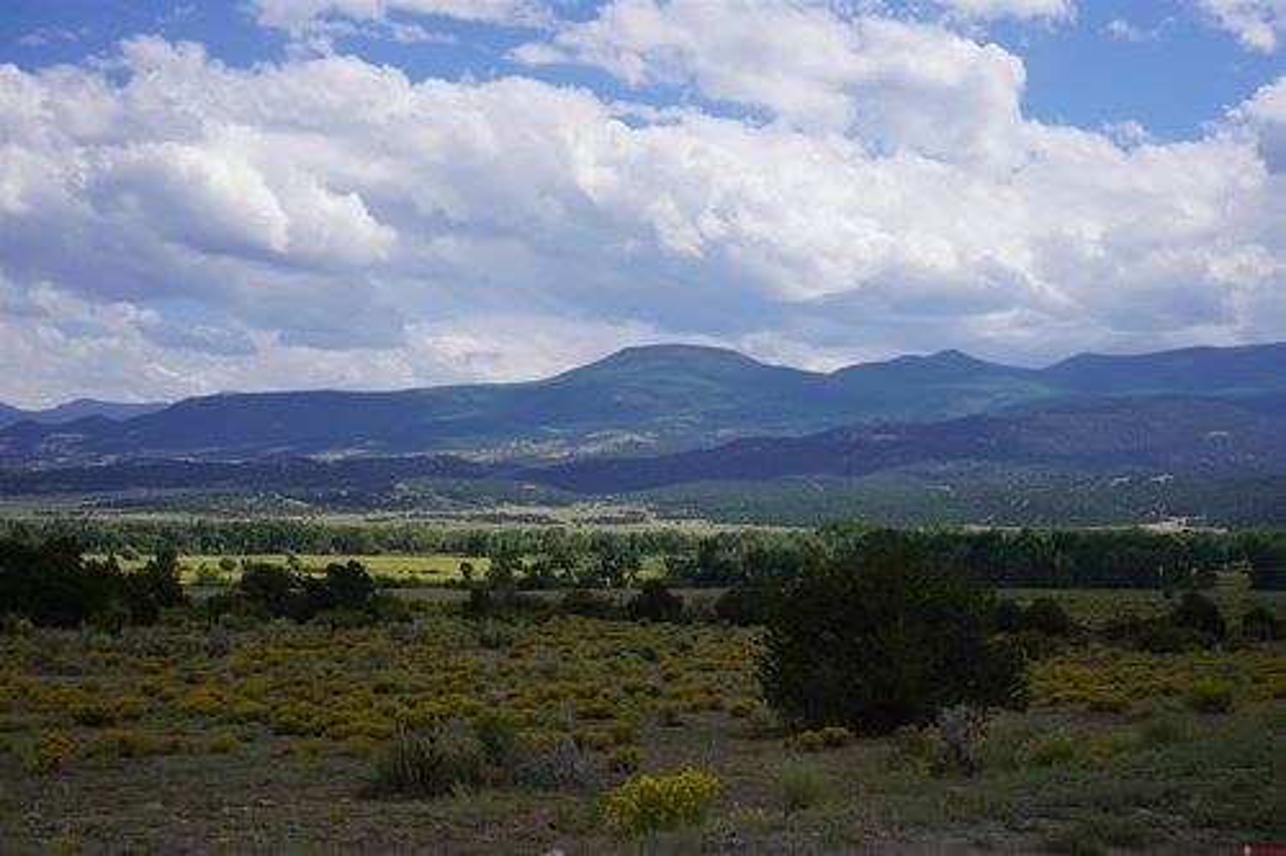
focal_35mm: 55
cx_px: 643
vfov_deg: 24.6
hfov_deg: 36.3
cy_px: 428
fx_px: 1964
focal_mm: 55
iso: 100
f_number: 11
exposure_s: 1/250
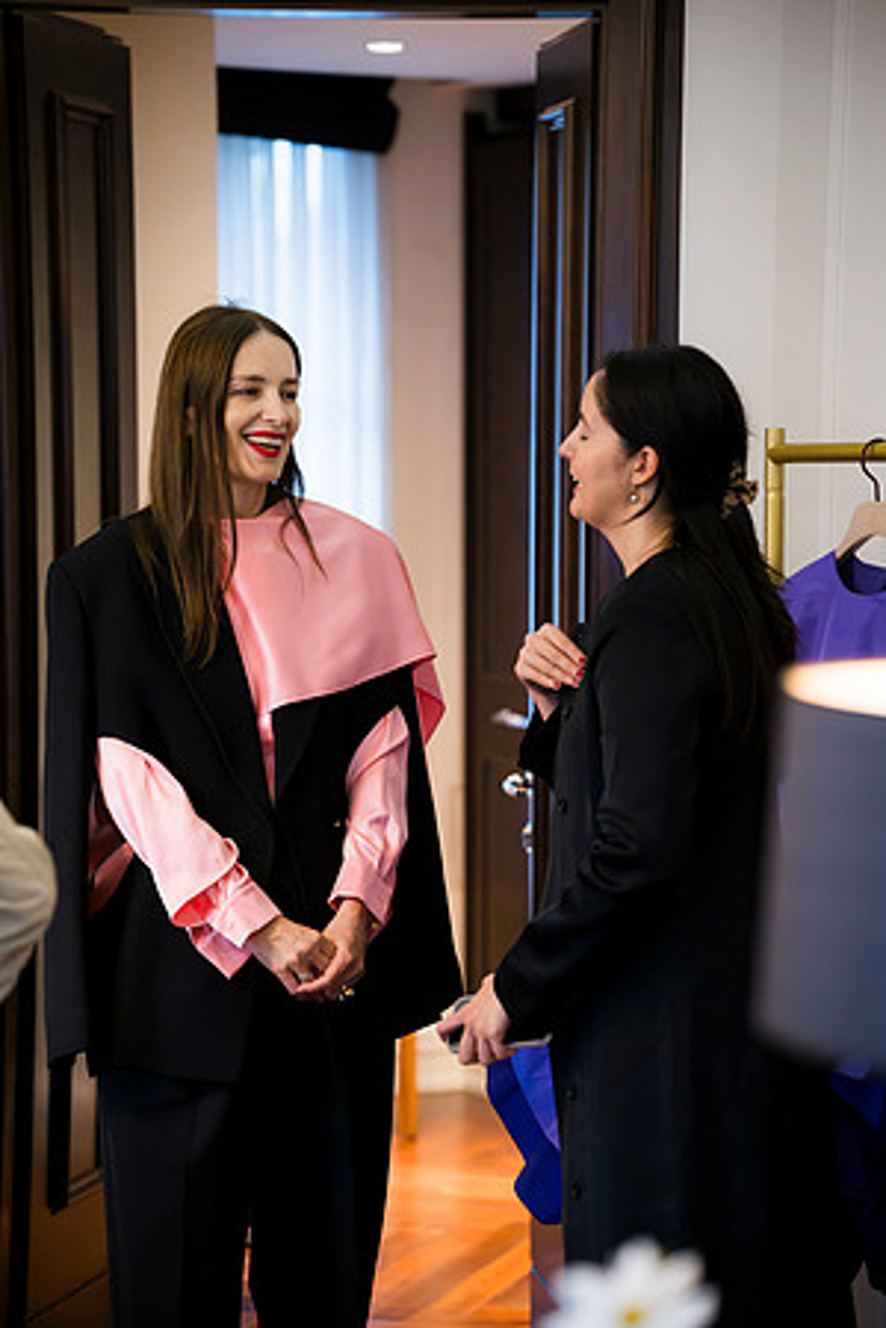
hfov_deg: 13.0
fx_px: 3876
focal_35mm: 105
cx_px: 443
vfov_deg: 19.5
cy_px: 664
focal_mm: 105
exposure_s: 1/160
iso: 4000
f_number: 3.2
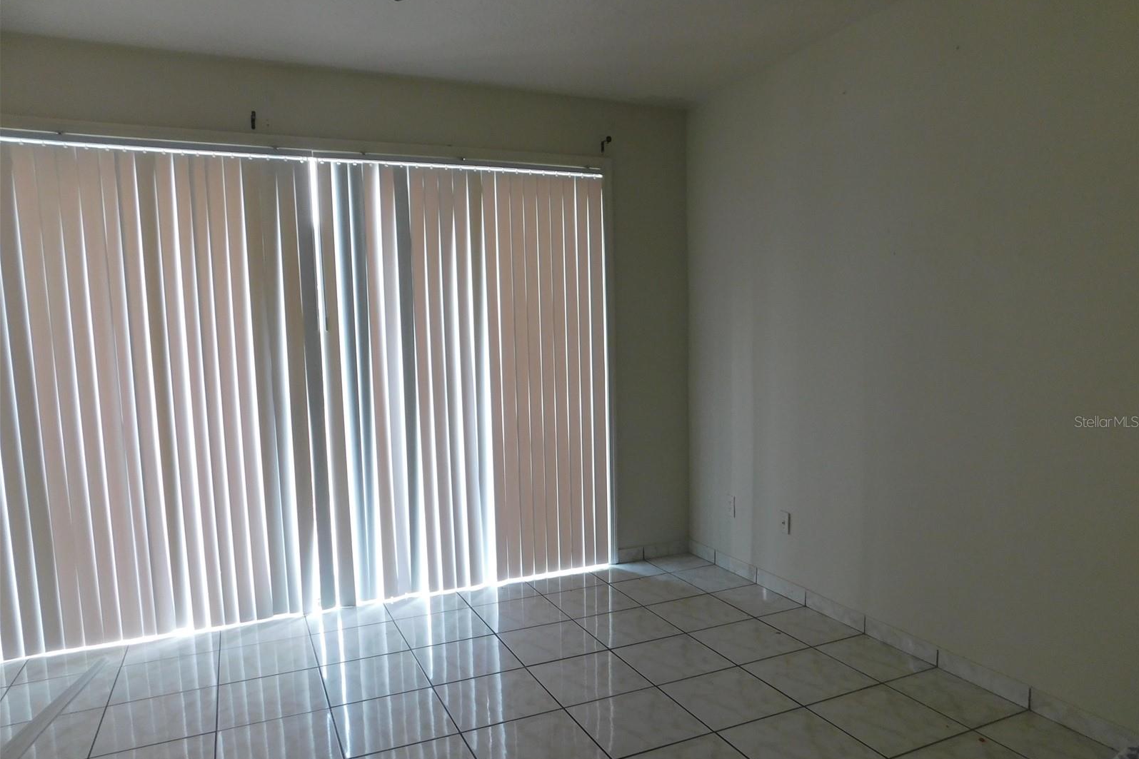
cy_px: 421
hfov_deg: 73.7
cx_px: 571
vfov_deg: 53.0
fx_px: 759
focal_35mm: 24
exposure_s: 1/30
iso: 160
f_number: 3
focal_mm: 4
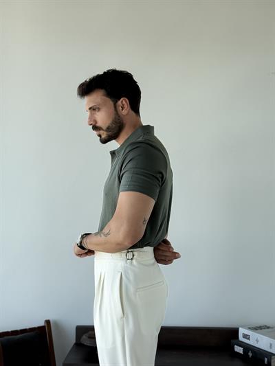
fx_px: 508
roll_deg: -0.5
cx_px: 138
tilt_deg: +1.8
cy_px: 183
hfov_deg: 30.3
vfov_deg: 39.6
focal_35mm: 48
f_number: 1.78
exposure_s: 1/447
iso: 64
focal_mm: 6.76
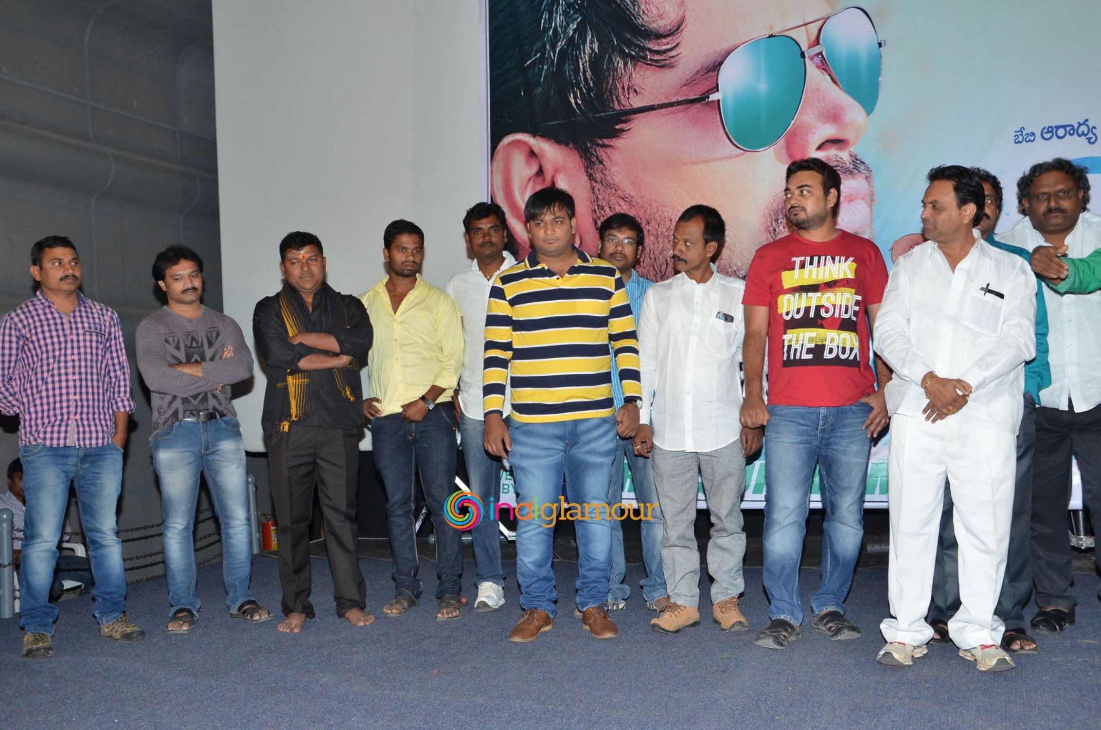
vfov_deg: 35.3
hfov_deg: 51.4
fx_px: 1145
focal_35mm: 38
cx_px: 550
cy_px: 365
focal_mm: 25
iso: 640
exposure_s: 1/125
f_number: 5.6
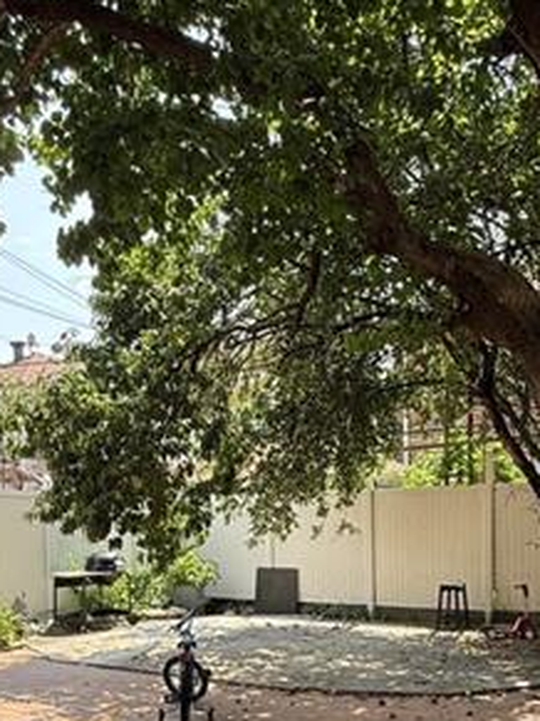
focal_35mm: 37
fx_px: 770
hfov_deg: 38.6
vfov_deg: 47.6
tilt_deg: -8.1
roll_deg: -1.0
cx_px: 307
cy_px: 570
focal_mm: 2.22
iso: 50
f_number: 2.2
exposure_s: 1/273
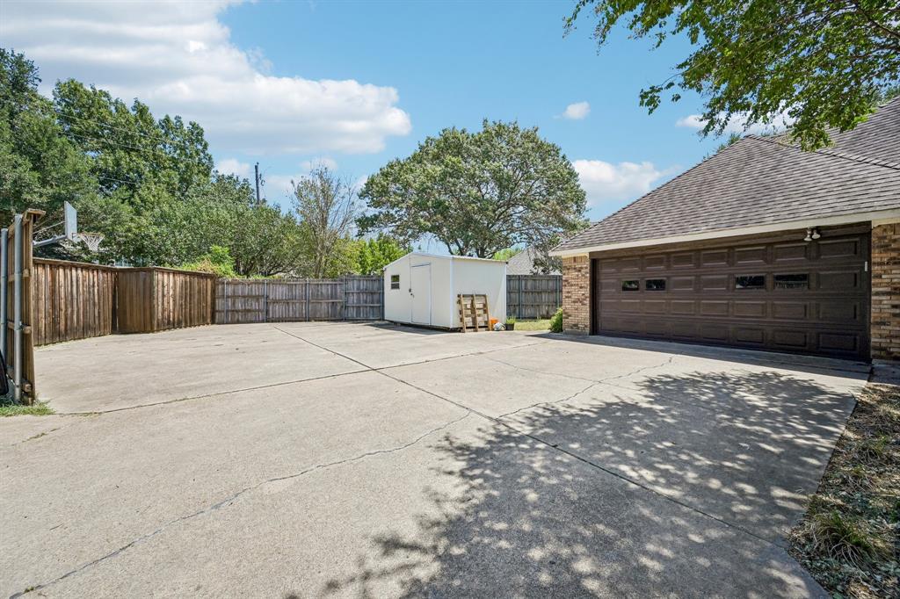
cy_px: 300
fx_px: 350
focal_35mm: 14
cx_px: 450
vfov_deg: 81.2
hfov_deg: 104.3
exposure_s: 1/800
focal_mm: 14
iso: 250
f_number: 9
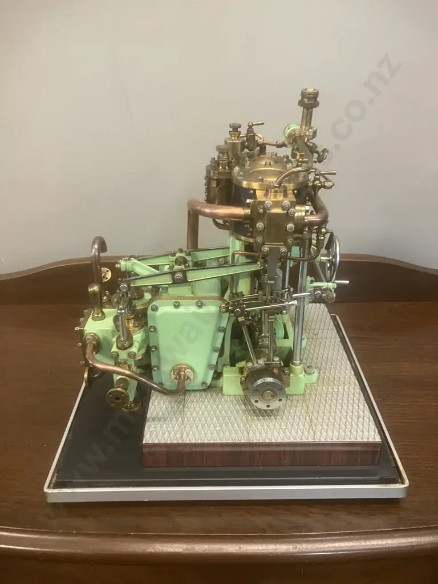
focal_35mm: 28
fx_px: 472
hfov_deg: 49.7
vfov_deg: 63.4
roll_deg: +0.4
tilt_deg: -26.5
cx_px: 219
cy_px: 292
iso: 320
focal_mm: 3.99
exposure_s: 1/50
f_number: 1.8
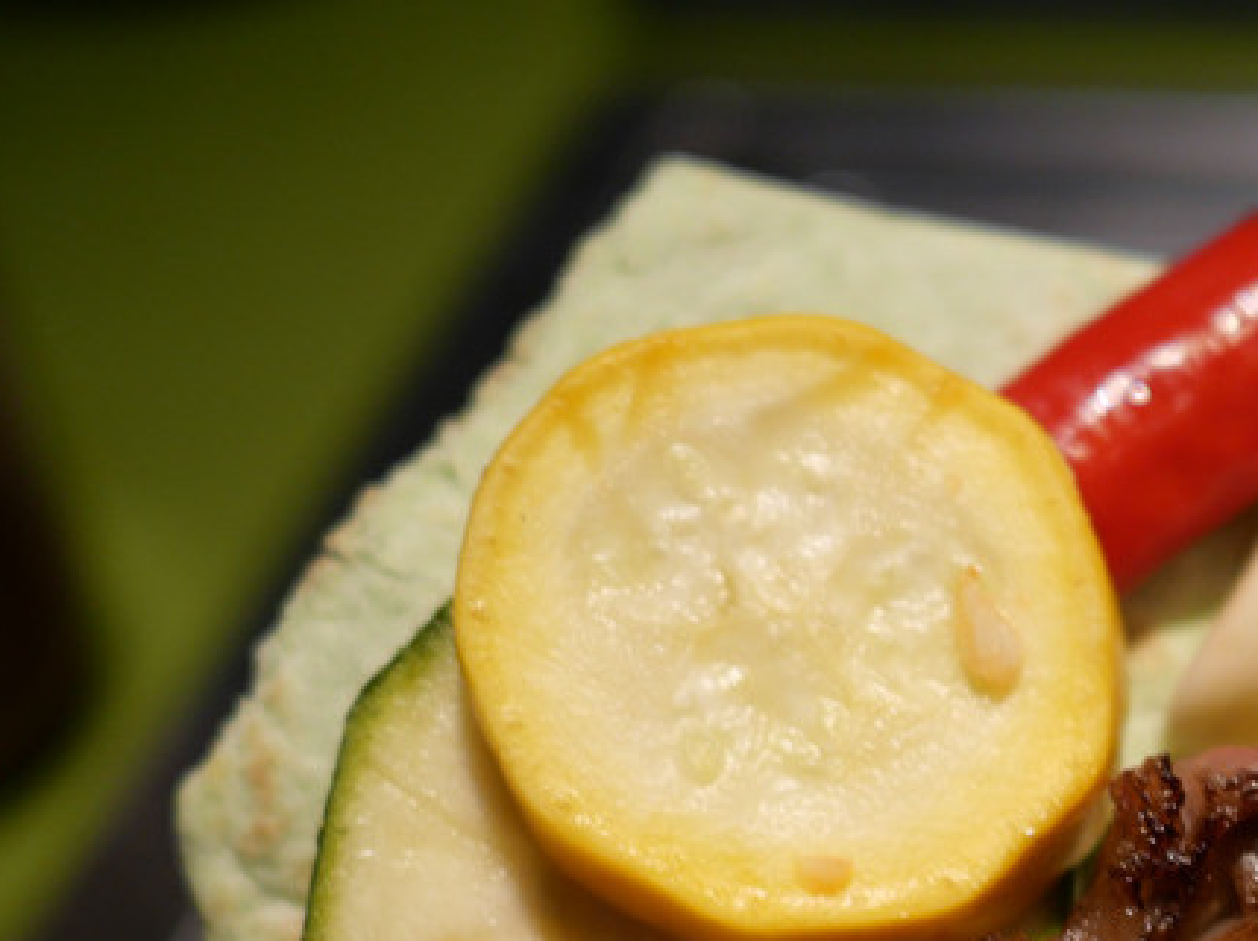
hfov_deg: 26.5
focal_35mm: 70
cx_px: 1214
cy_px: 997
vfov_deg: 20.2
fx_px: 2542
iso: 250
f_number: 1.7
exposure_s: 1/60
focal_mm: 15
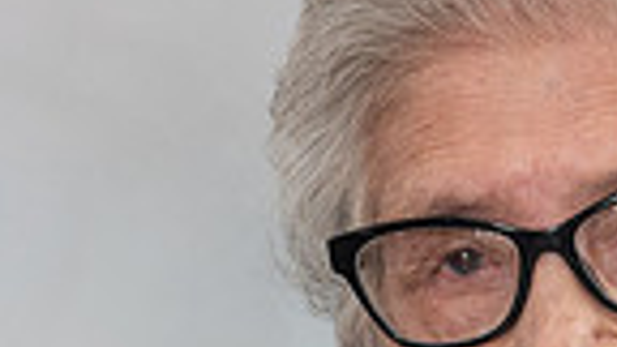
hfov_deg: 5.0
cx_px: 534
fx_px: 7084
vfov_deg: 2.8
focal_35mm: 433
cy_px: 829
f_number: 5.6
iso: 200
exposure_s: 1/125
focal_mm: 55
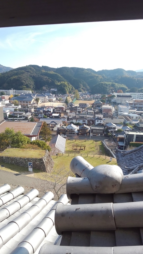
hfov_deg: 51.4
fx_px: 148
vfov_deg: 81.2
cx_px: 65
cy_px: 128
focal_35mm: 22
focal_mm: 3.45
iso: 28
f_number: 1.94
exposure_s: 1/460
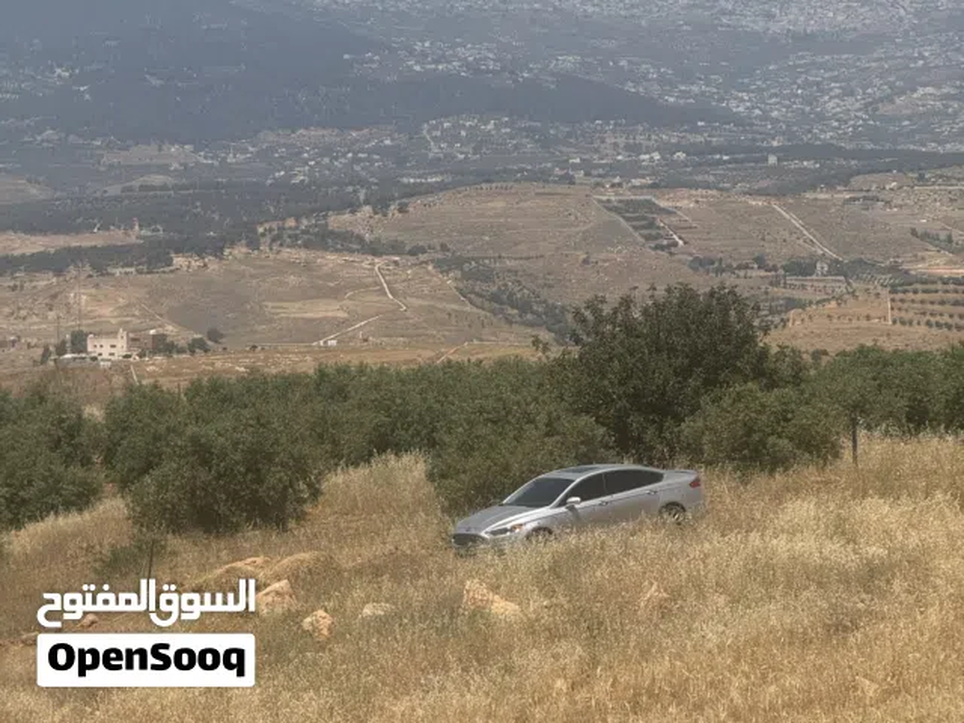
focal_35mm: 120
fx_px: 3342
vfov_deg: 12.3
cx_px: 482
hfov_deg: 16.4
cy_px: 362
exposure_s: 1/2525
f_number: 2.8
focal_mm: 15.66
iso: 50
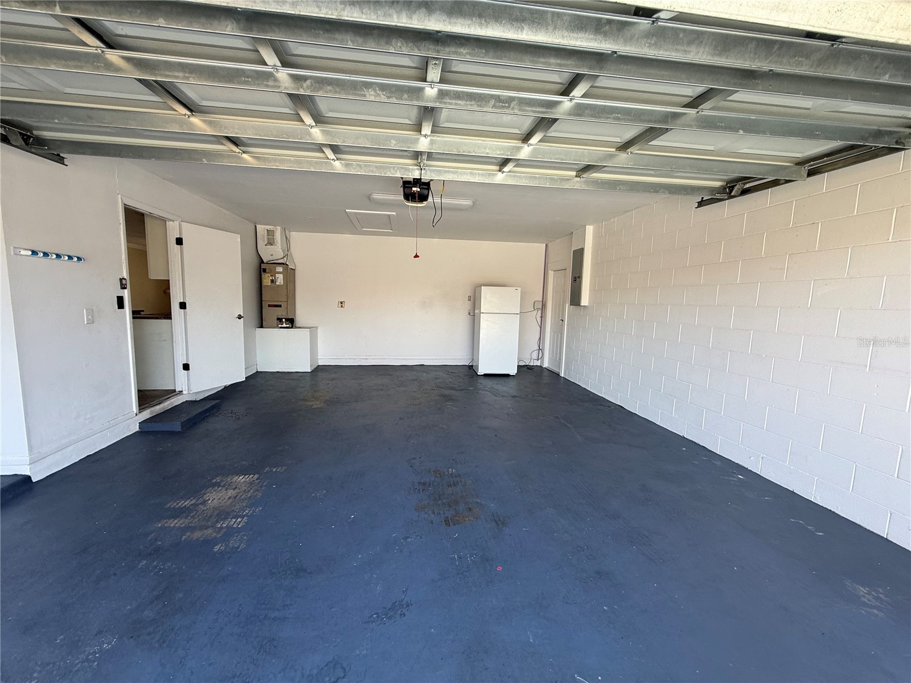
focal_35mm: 14
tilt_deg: -5.5
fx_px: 368
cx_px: 456
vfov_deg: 85.7
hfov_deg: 102.1
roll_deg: -1.5
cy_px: 342
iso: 50
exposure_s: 1/99
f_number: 2.2
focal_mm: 2.22
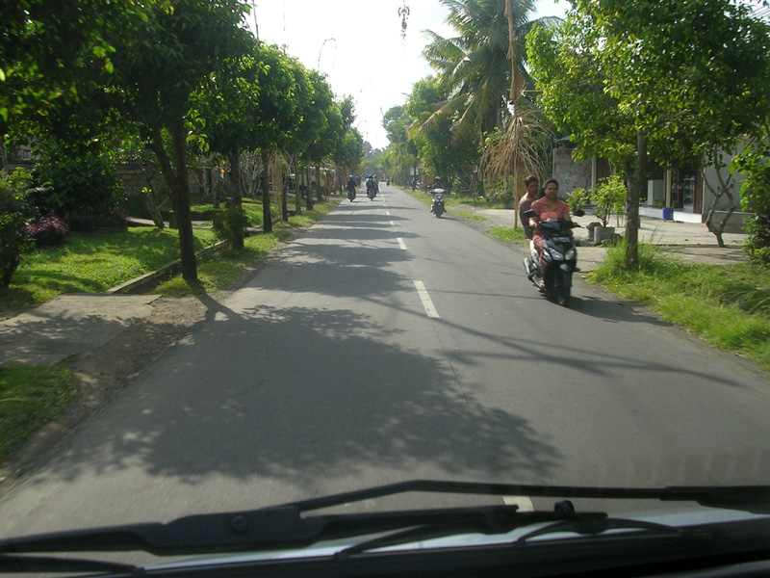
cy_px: 289
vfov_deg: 37.7
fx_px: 845
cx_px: 385
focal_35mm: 38
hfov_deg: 49.0
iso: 50
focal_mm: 5.8
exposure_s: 1/179
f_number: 5.6
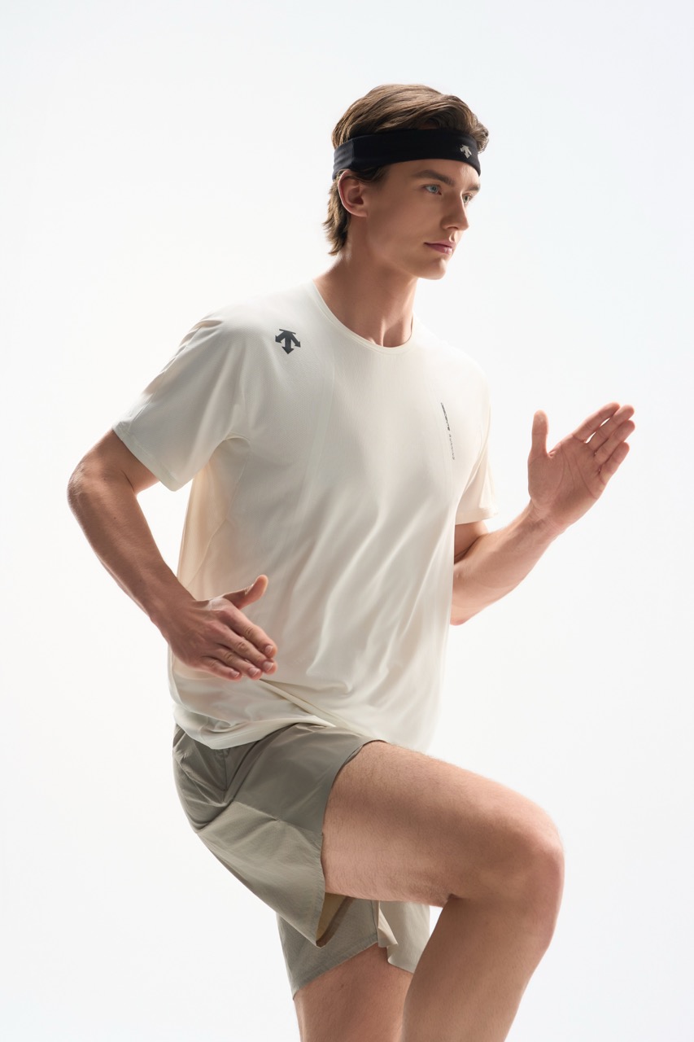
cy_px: 521
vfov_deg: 33.9
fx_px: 1706
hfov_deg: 23.0
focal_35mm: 59
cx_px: 347
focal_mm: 59
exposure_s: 1/400
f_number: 8
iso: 400
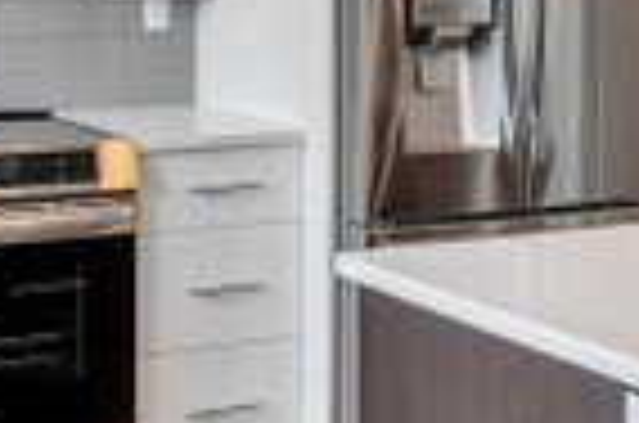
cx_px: 220
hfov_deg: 25.6
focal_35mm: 79
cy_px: -52
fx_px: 1399
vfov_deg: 16.6
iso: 400
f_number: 8
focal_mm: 14
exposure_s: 1/40
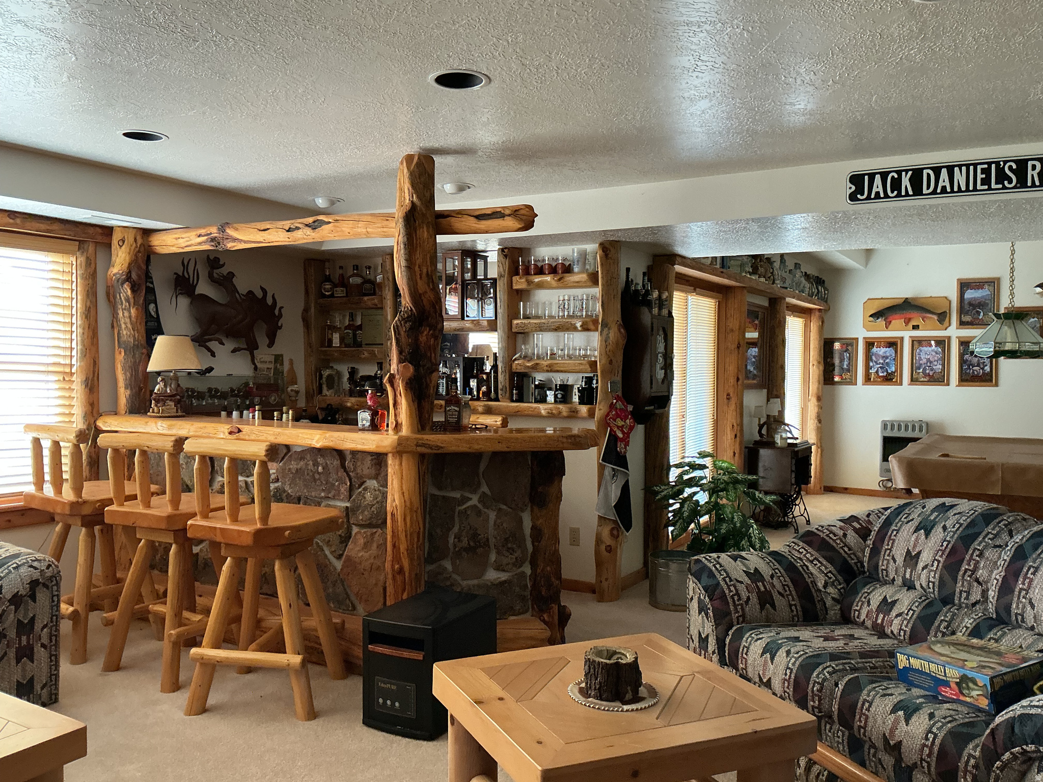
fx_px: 874
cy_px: 391
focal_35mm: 29
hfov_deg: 61.7
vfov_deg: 48.2
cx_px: 522
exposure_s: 1/60
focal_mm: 3
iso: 160
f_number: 1.8
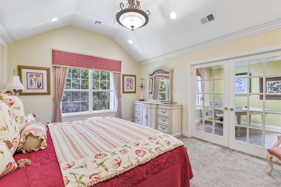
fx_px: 125
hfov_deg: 96.7
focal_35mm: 16
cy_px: 94
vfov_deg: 73.7
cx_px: 140
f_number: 9
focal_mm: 16
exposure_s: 1/6
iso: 200
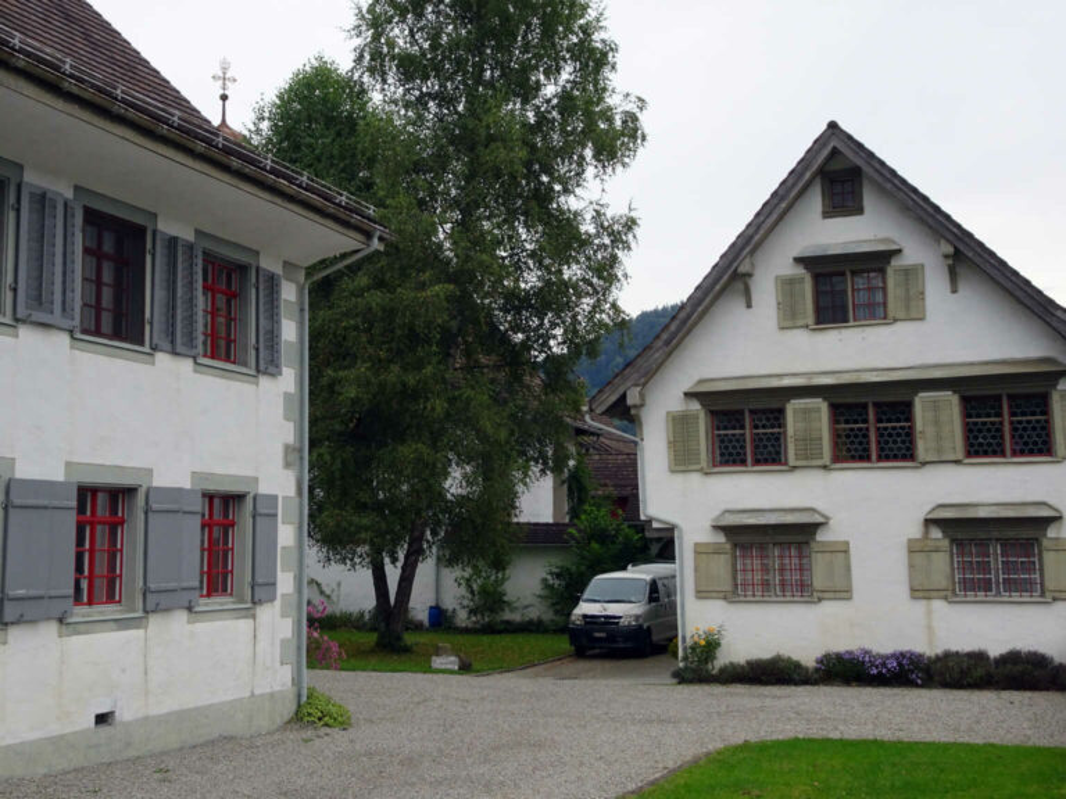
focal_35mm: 34
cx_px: 533
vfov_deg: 41.8
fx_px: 1047
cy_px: 400
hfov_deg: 54.0
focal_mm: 5.79
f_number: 4
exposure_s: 1/200
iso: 80
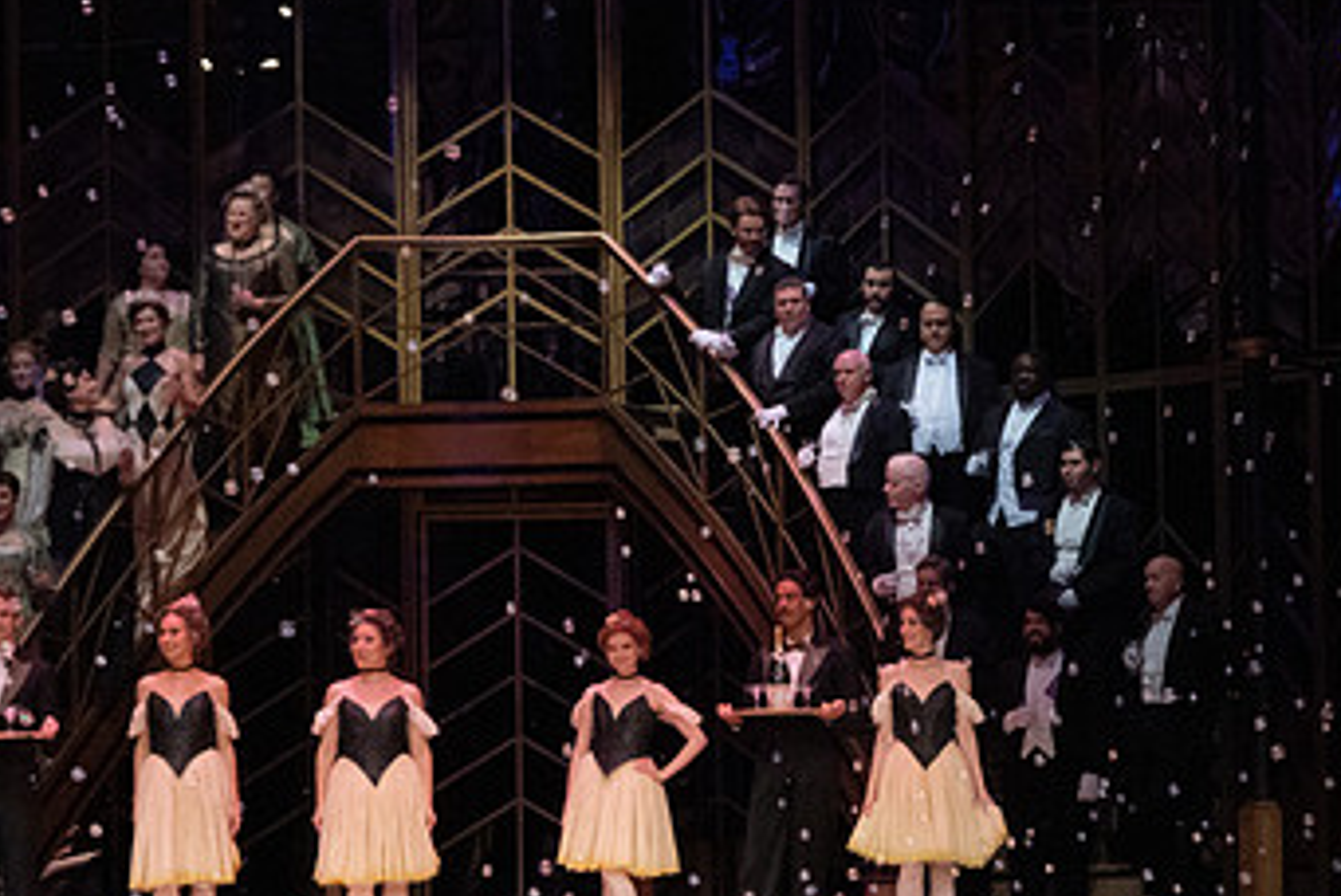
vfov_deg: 9.0
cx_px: 319
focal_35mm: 153
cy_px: 328
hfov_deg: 13.4
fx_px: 5704
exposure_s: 1/400
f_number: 16
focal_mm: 90
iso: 12800
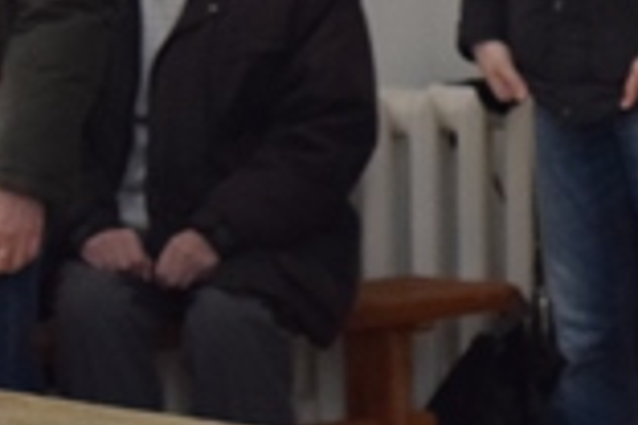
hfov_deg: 6.0
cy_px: -108
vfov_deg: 4.1
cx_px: 1051
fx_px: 5991
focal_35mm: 338
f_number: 5.6
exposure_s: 1/100
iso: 1250
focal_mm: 55
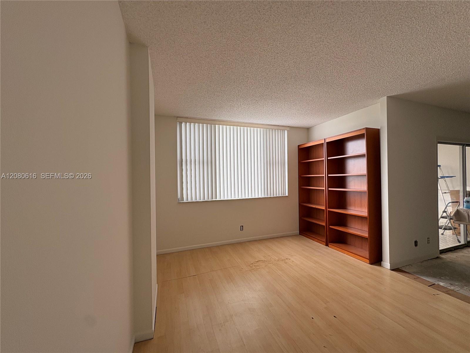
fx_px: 190
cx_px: 235
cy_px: 176
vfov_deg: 85.7
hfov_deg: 102.1
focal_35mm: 14
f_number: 2.2
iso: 40
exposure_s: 1/99
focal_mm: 2.22
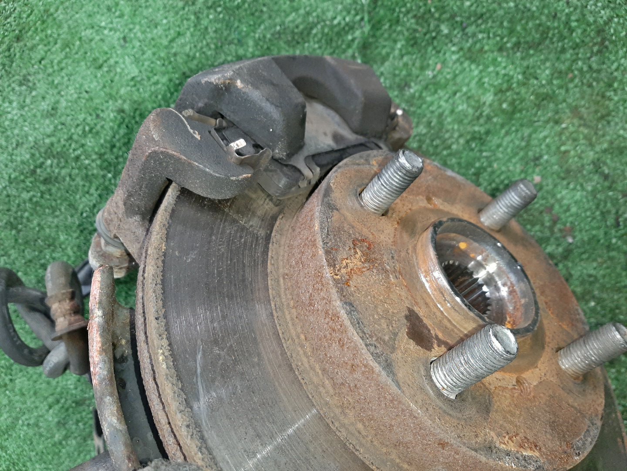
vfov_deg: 53.1
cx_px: 314
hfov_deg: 67.3
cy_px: 236
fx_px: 471
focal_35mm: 26
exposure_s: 1/50
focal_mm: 3.93
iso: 178
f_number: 1.7
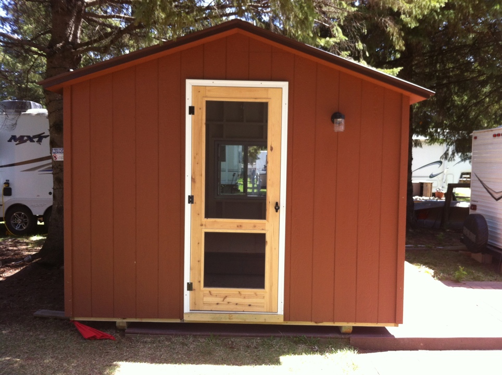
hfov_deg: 52.7
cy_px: 188
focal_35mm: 35
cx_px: 251
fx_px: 507
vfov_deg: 40.6
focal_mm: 3.85
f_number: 2.8
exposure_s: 1/178
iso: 80
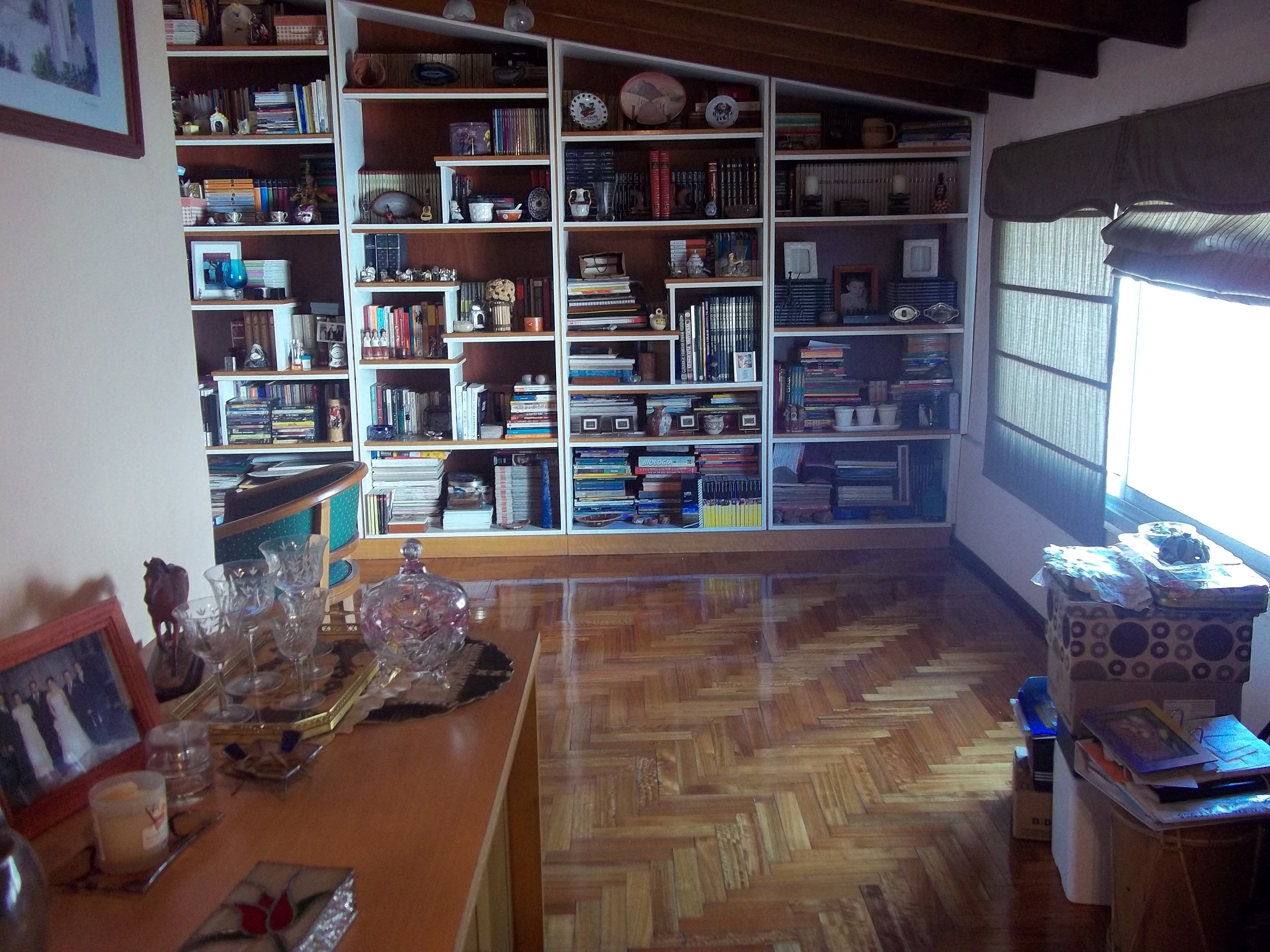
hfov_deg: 56.8
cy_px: 476
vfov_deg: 44.2
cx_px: 635
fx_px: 1174
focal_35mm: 32
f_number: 2.9
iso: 172
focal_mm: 5.7
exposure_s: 1/8
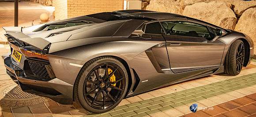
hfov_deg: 50.8
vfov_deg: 24.4
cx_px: 128
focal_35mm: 41
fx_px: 270
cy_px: 37
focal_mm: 35
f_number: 2.8
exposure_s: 1/13
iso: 4500
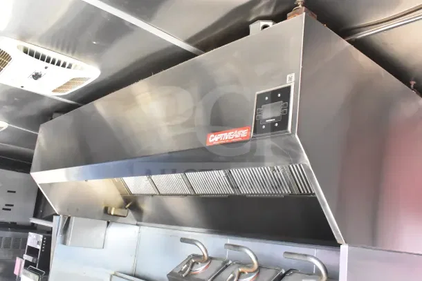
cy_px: 140
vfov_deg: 38.4
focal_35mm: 34
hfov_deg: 55.1
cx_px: 211
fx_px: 404
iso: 6400
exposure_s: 1/160
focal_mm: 23
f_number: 6.3
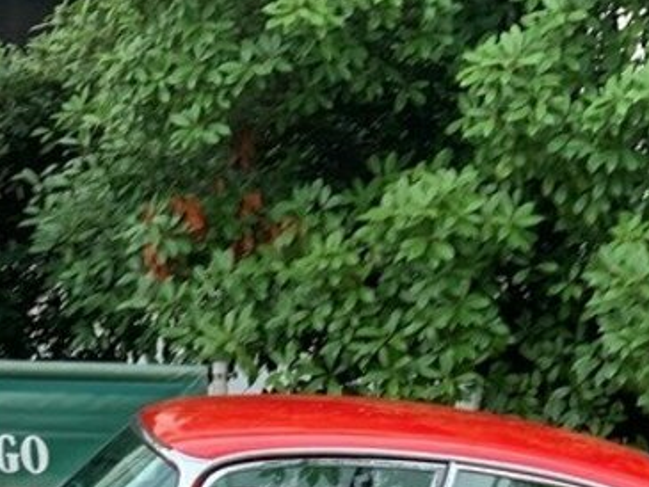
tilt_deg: -8.2
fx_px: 3207
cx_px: 85
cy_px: 702
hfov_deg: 11.5
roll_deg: -0.6
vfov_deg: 8.5
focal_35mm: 171
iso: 20
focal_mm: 6
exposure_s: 1/122
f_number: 2.4
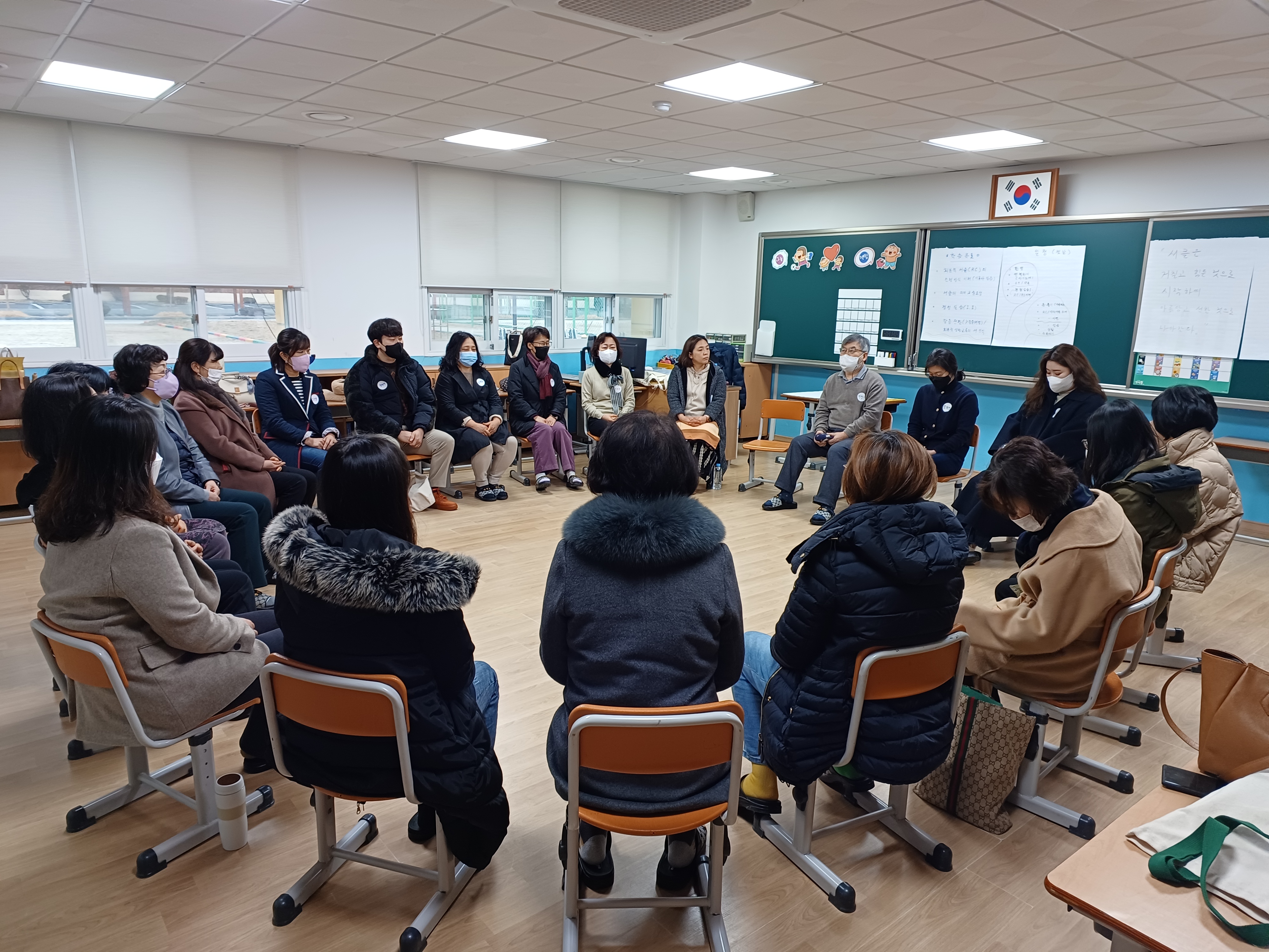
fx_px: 843
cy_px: 476
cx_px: 634
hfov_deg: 73.9
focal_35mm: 23
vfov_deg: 58.9
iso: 160
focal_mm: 5.06
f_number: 1.8
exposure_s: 1/60
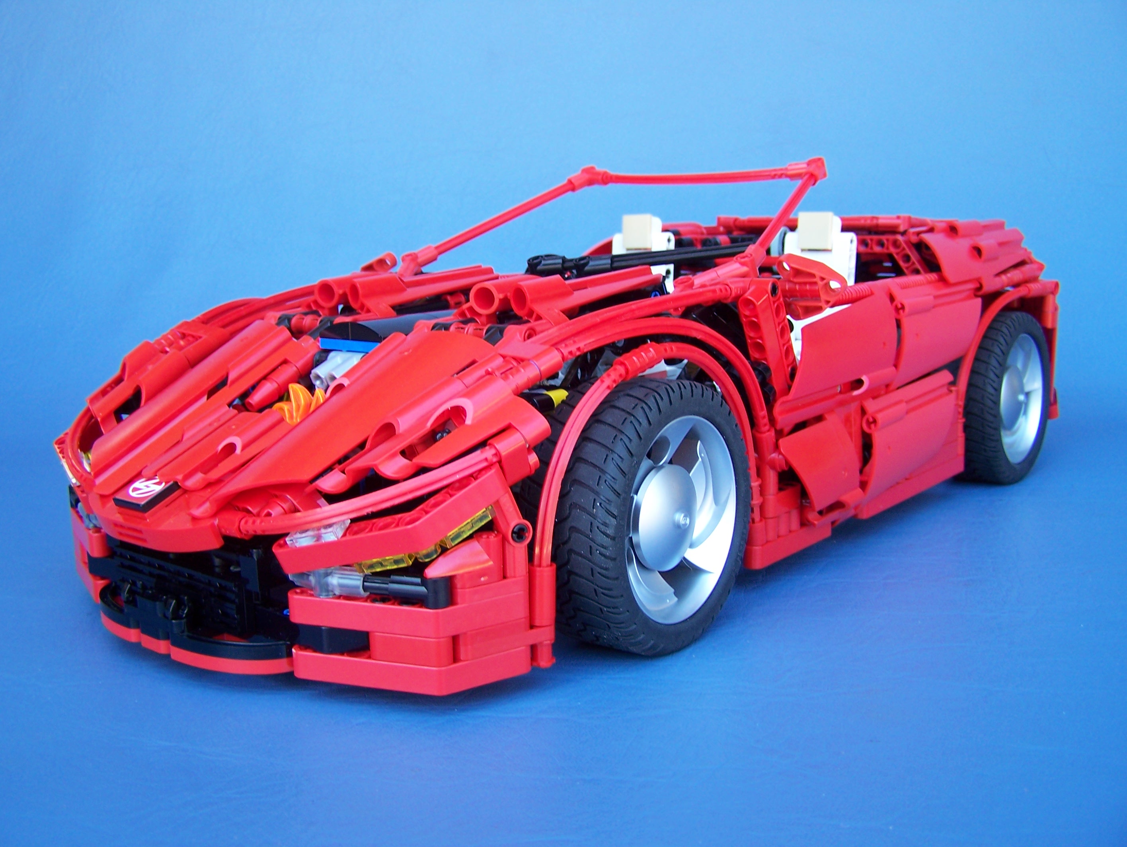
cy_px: 424
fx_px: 1238
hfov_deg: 48.9
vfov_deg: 37.8
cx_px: 564
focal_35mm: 38
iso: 80
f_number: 2.8
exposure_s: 1/60
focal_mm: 6.3
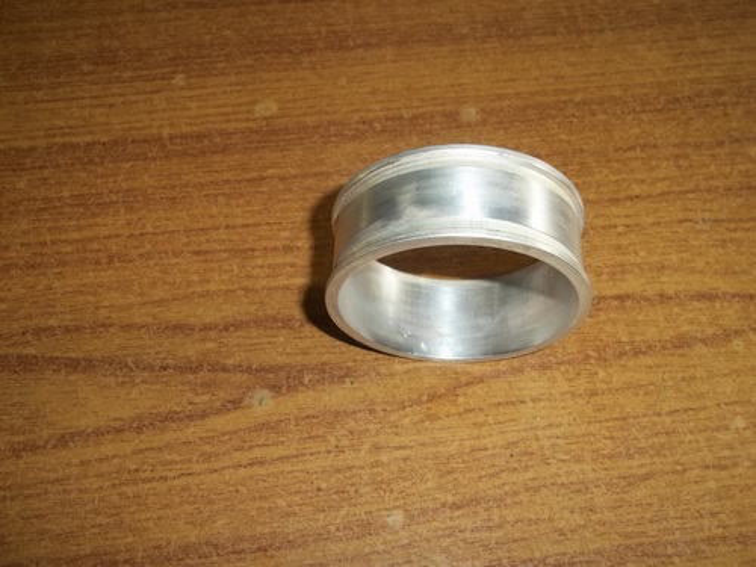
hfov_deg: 51.4
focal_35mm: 36
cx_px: 378
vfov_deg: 39.7
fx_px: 786
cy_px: 284
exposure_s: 1/30
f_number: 3.1
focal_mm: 6.5
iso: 64
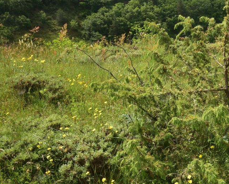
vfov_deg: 16.2
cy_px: 63
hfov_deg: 19.6
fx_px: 644
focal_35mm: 95
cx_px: 224
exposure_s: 1/125
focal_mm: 50
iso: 250
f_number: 16
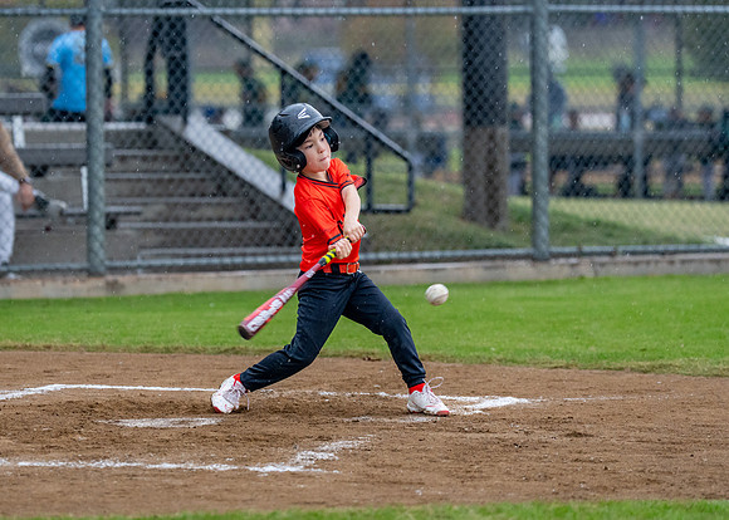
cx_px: 273
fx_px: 4716
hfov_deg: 8.8
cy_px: 195
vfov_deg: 6.3
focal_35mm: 228
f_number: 2.8
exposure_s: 1/1000
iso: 1600
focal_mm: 147
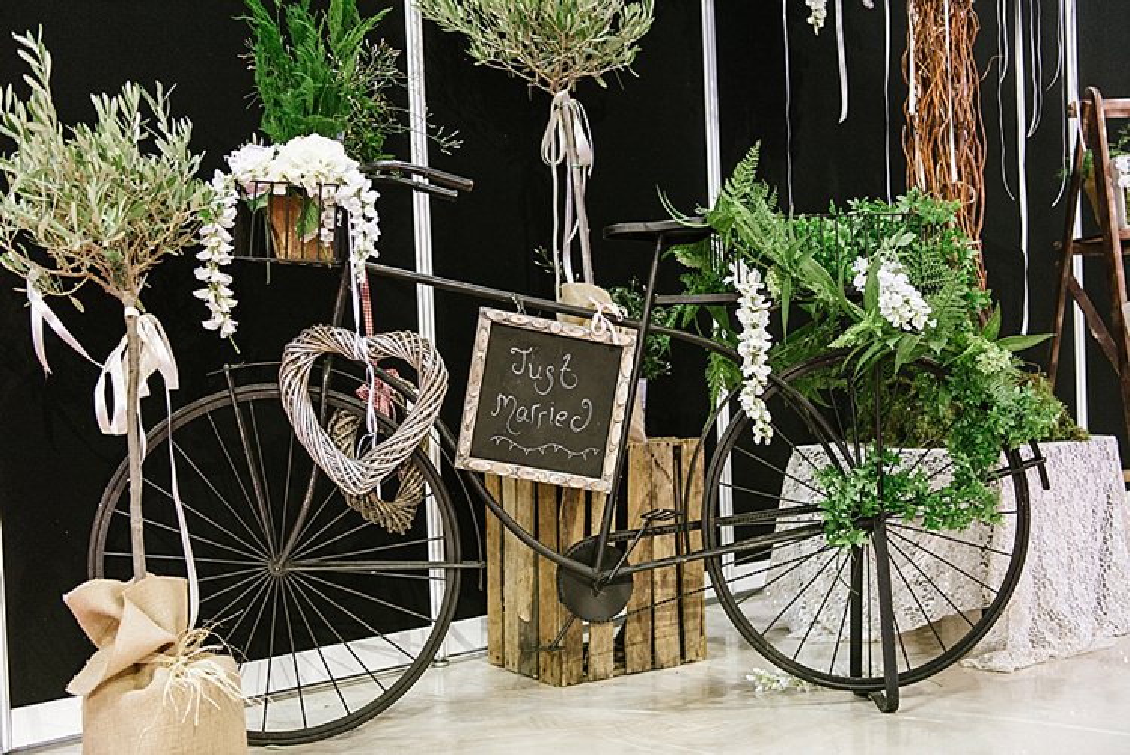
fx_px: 1382
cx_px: 565
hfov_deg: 44.5
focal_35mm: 44
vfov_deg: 30.6
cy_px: 378
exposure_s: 1/80
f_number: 2.8
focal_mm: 44
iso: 1250
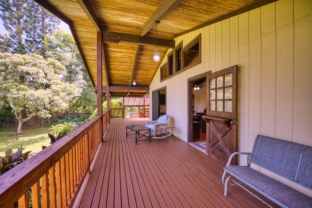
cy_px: 104
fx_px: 127
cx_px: 156
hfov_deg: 101.9
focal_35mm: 15
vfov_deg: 78.9
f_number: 5.6
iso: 50
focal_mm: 14.6
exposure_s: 1/20
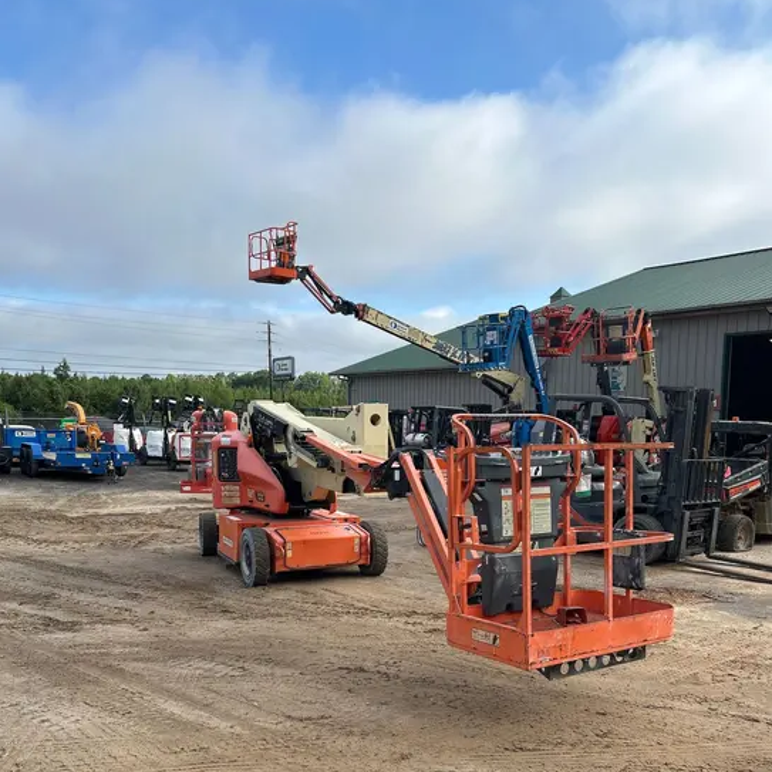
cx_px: 390
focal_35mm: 31
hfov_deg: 52.5
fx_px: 782
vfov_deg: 51.7
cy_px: 505
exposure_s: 1/2994
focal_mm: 5.7
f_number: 1.5
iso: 50
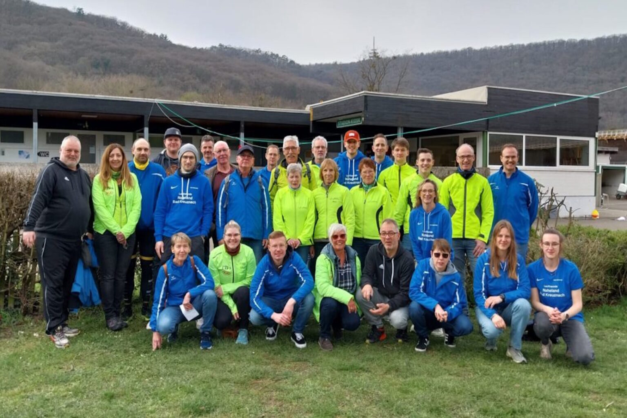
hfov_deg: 28.1
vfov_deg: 18.9
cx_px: 314
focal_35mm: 72
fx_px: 1254
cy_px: 209
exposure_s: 1/2000
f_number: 2.5
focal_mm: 72
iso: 64
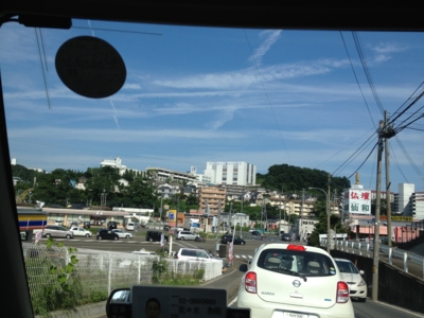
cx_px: 212
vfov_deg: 40.7
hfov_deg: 52.6
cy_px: 159
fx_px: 429
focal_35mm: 35
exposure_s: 1/2208
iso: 50
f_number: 2.4
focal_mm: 4.28
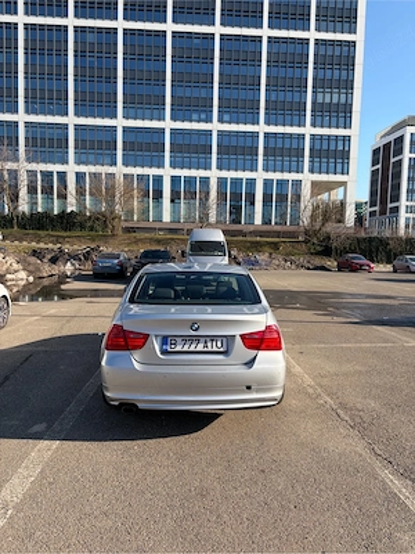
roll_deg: -1.9
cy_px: 277
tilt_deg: -4.0
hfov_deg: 53.1
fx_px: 416
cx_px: 208
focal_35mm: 26
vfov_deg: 67.3
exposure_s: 1/2451
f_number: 1.6
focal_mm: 5.96
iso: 64
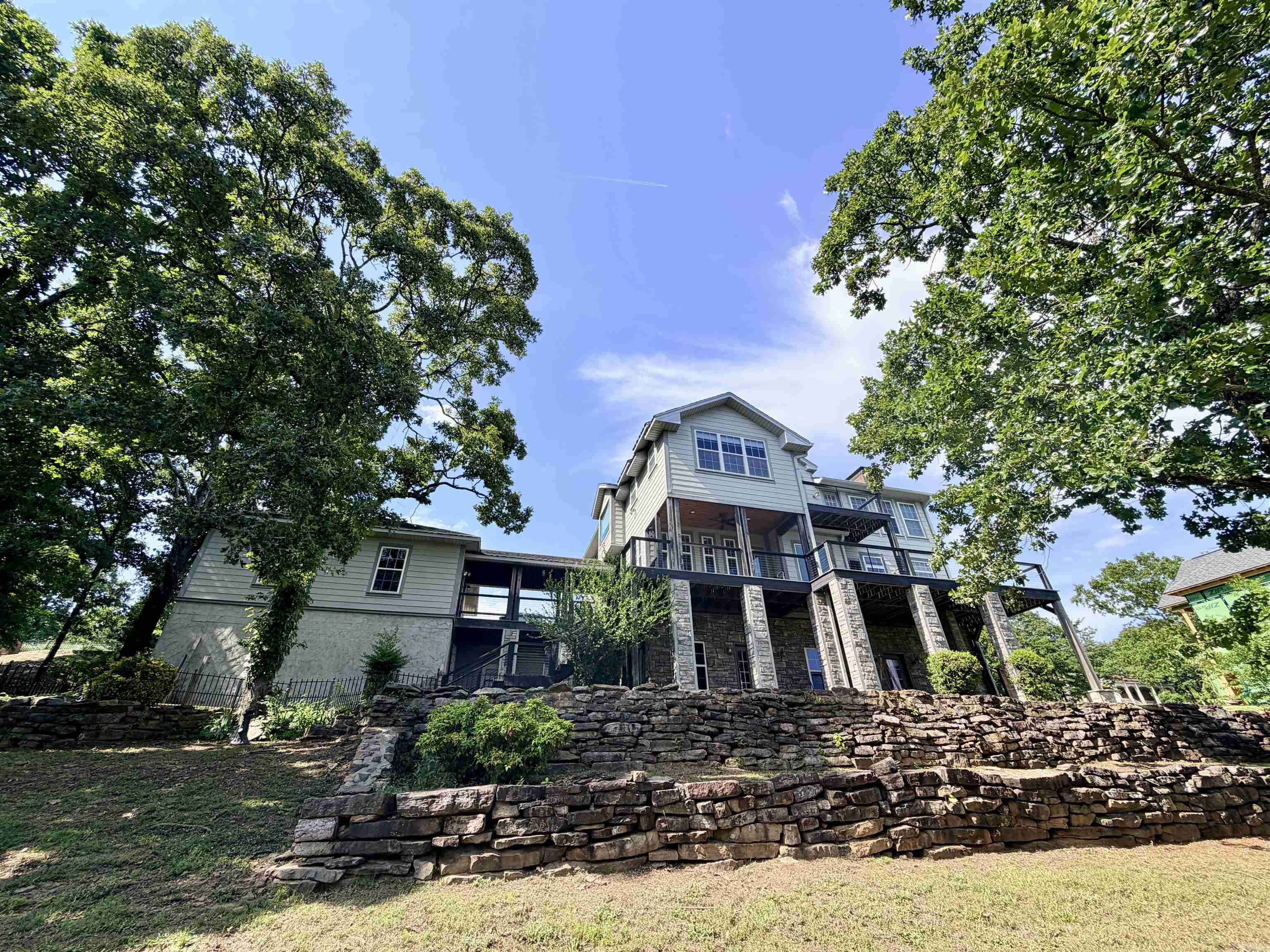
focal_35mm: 14
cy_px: 476
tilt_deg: +32.3
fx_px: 514
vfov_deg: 85.7
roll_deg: +1.2
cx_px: 635
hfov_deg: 102.1
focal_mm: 2.22
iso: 40
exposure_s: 1/770
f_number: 2.2
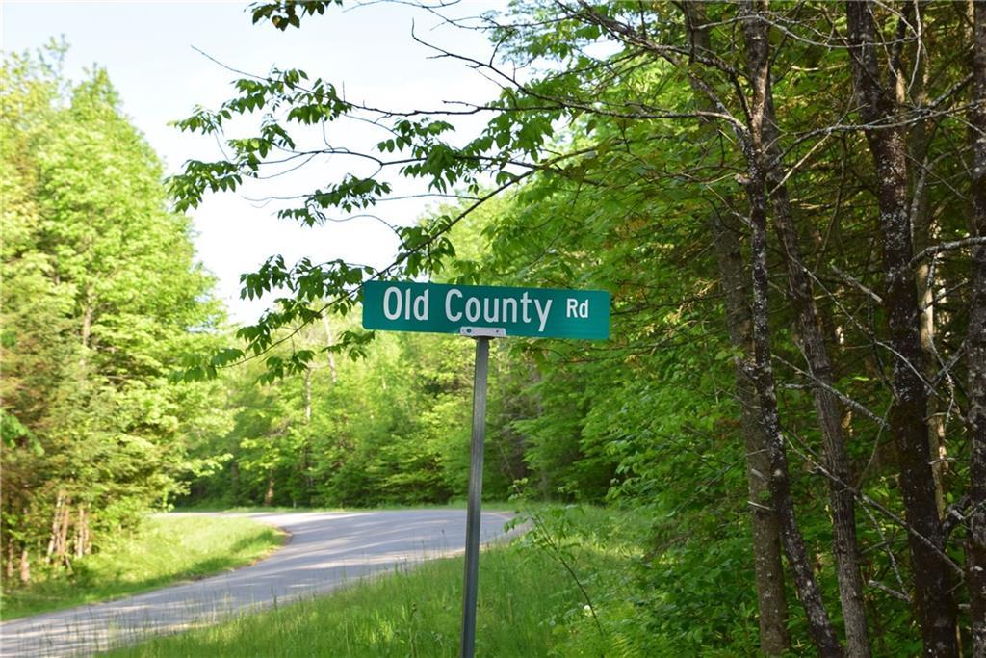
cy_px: 329
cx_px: 493
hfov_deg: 27.0
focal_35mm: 75
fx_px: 2054
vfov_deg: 18.2
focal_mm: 50
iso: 400
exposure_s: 1/125
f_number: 9
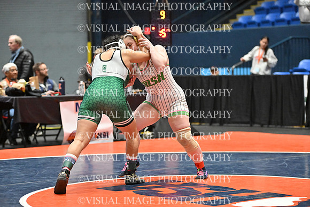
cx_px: 155
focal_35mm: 112
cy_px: 104
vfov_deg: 12.2
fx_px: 965
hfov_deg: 18.3
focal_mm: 112
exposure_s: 1/1250
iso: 6400
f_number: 2.8
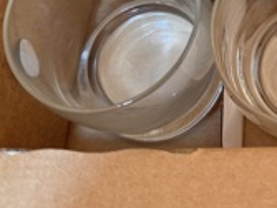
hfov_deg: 25.2
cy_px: -44
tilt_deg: -67.4
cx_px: 304
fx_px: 576
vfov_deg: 19.2
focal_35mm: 72
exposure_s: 1/64
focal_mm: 6.76
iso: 200
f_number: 1.78
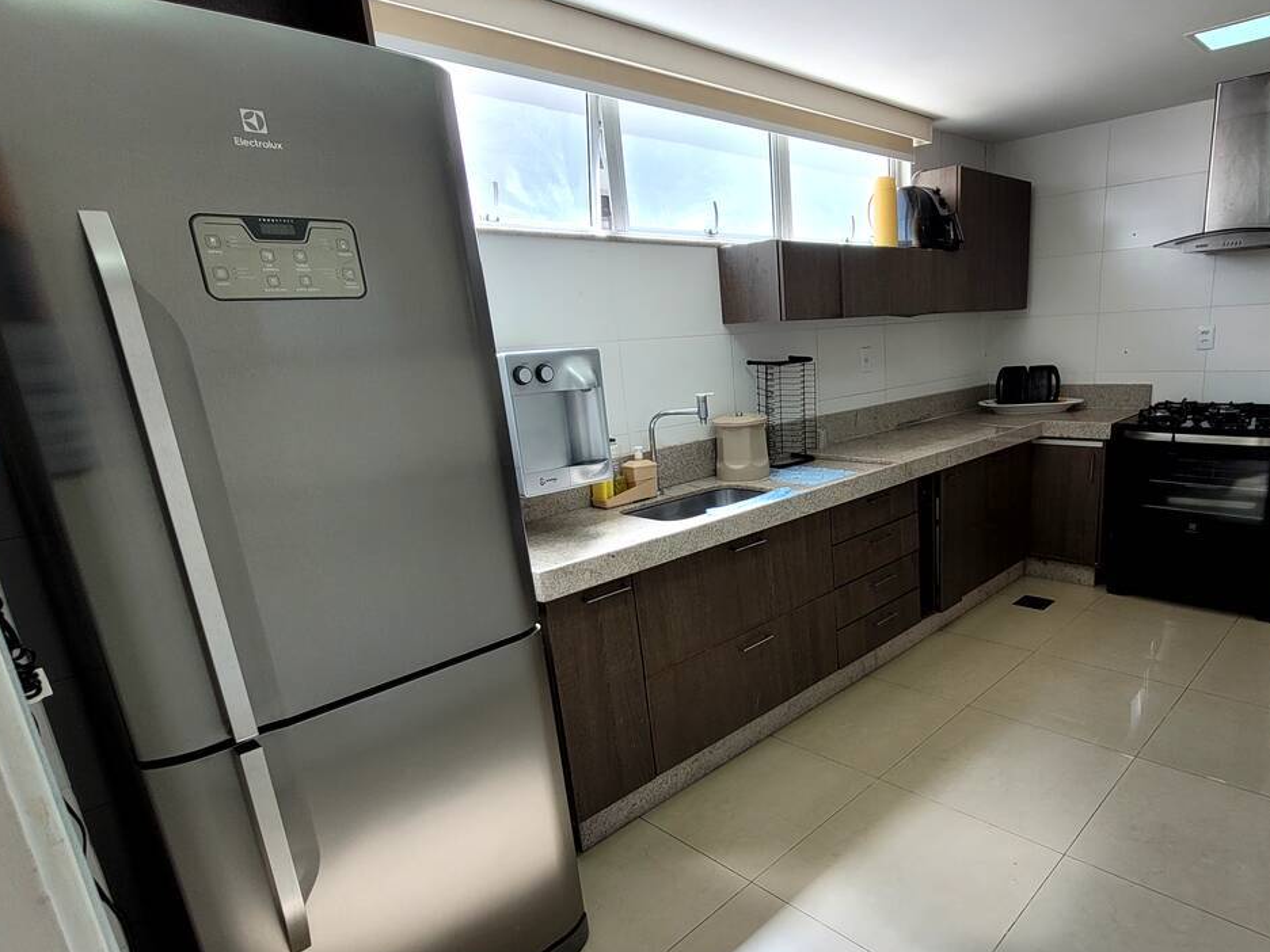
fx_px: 734
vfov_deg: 65.6
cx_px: 769
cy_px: 547
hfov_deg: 80.7
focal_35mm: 20
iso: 50
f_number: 2.2
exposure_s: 1/60
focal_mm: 1.74
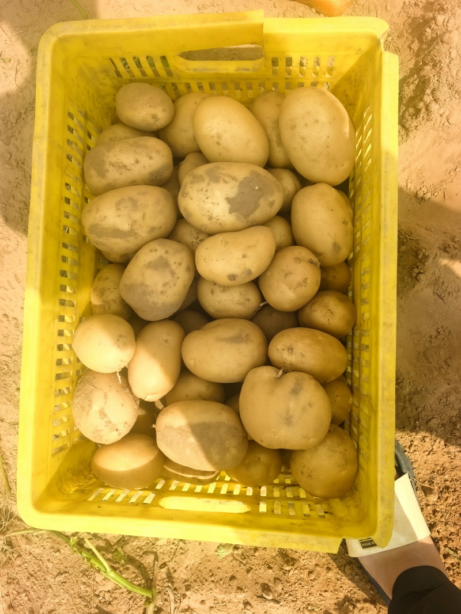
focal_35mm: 27
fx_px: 480
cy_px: 307
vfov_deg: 65.3
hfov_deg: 51.3
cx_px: 230
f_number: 2
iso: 50
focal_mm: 6.98
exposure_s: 1/1361
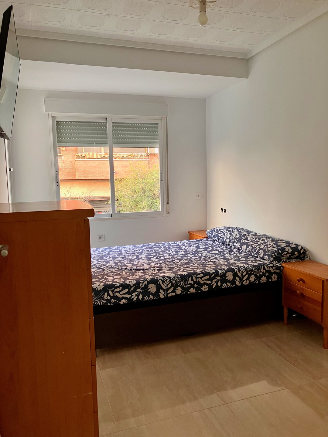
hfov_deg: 49.7
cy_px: 218
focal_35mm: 28
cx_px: 164
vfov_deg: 63.4
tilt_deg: -5.4
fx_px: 354
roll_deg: +1.2
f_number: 1.8
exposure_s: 1/50
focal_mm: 3.99
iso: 125
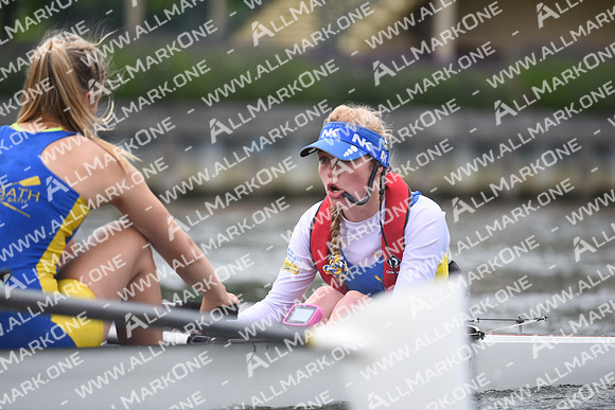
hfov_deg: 6.9
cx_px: 308
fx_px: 5126
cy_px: 205
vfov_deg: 4.6
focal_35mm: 300
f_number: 4
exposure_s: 1/1600
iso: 640
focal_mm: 300
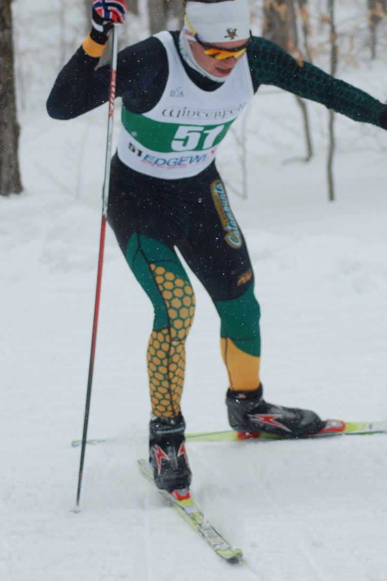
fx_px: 2853
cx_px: 215
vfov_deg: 11.6
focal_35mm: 177
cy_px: 197
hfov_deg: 7.8
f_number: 5.6
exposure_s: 1/500
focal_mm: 85
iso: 220
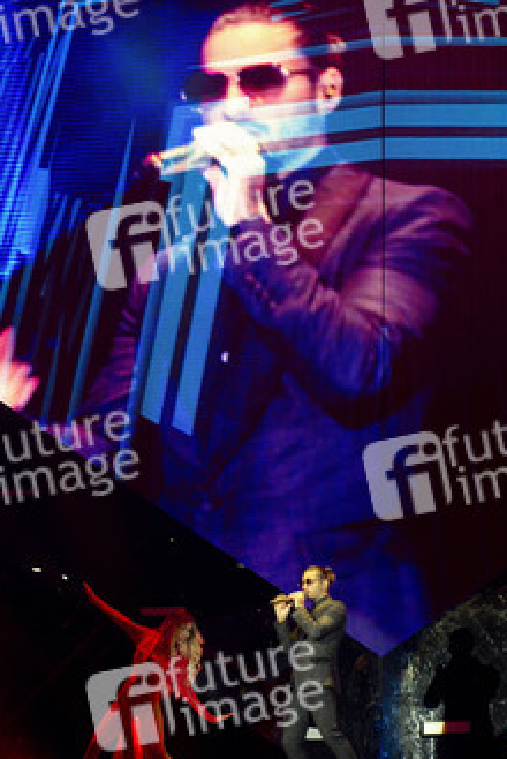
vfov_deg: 23.9
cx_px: 273
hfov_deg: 16.1
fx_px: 1792
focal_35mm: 85
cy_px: 351
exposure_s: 1/500
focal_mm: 70
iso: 1600
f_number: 2.8
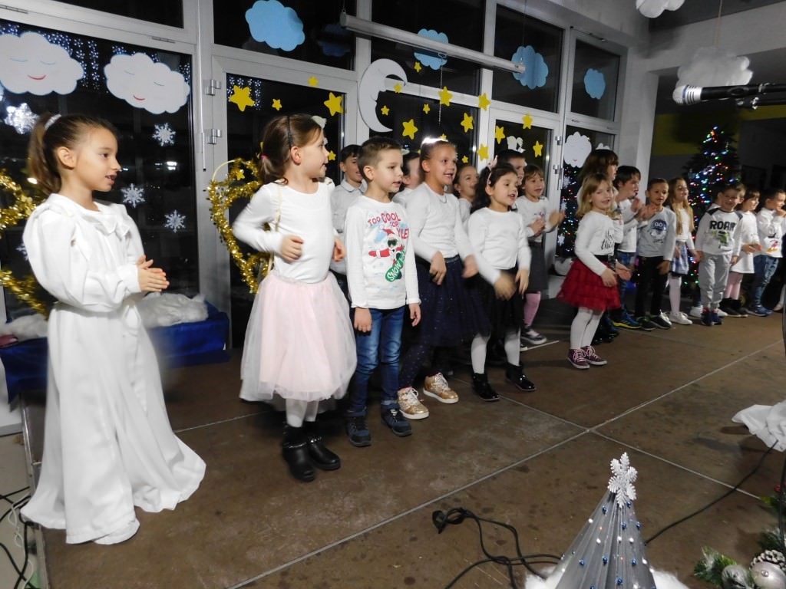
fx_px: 522
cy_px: 294
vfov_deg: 58.9
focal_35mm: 23
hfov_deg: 73.9
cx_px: 393
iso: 280
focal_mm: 4
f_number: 3
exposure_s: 1/30
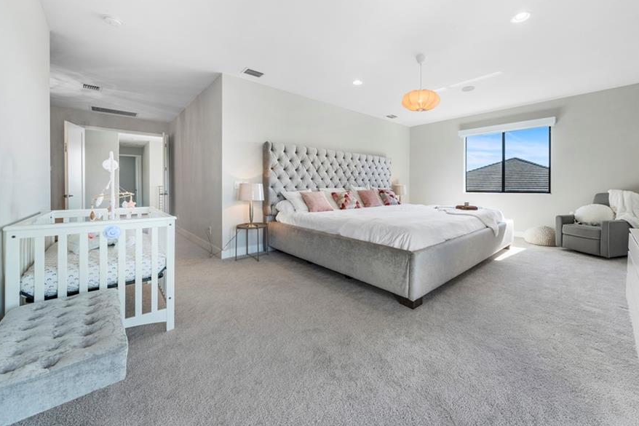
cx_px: 365
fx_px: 248
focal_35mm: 14
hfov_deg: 103.6
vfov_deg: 80.8
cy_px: 186
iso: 400
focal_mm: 12
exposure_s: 1/400
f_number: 8
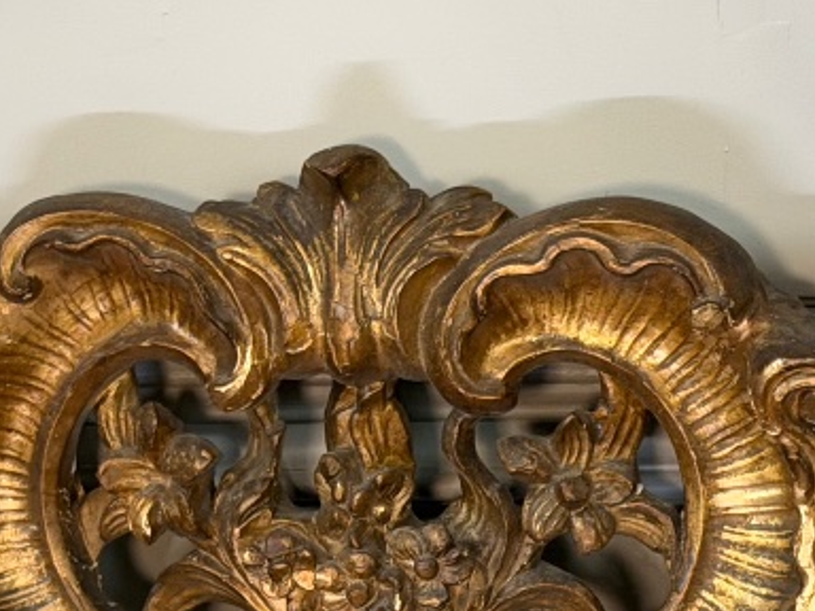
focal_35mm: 150
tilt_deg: -30.6
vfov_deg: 9.7
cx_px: 420
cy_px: 749
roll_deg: +5.9
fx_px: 3532
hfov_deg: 13.2
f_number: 1.78
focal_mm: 6.76
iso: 200
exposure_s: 1/50
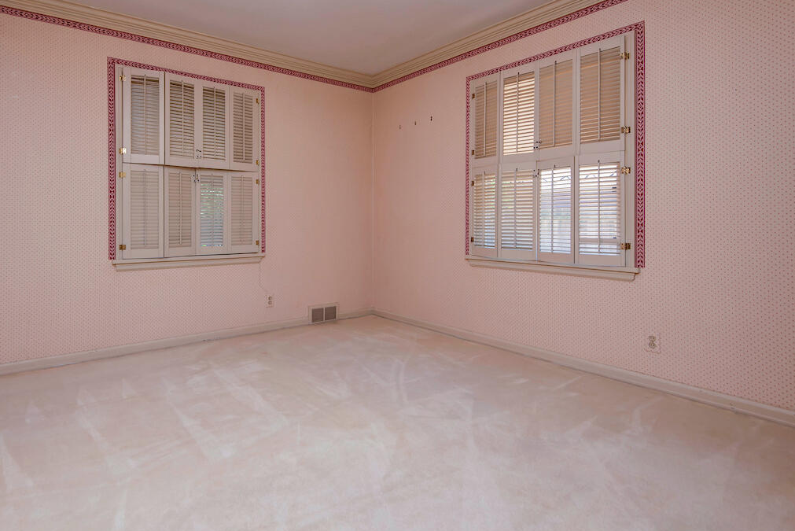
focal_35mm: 19
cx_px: 327
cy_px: 245
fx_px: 420
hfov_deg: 86.0
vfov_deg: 64.5
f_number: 6.7
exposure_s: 1/30
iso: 200
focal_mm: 16
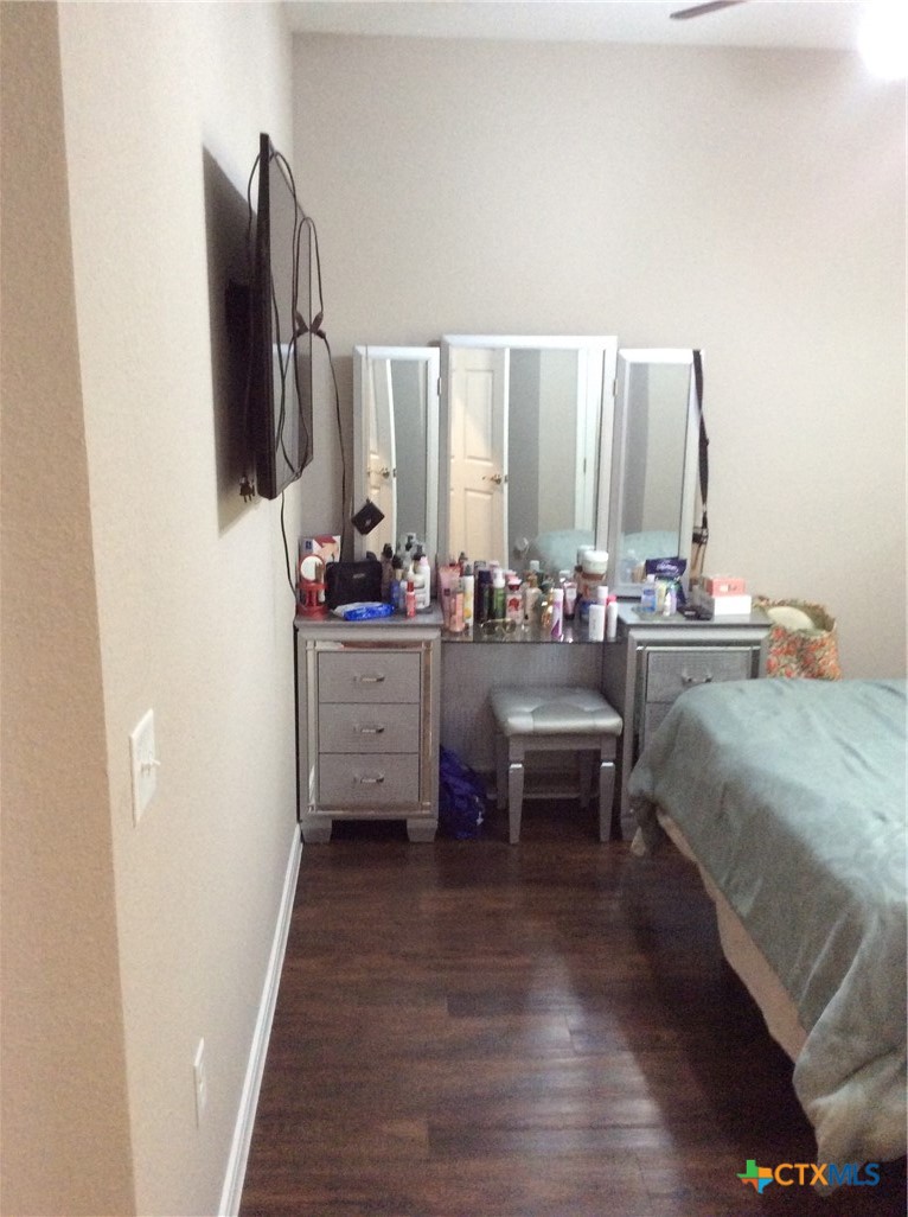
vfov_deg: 56.9
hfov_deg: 44.0
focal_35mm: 32
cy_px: 608
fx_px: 1122
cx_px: 454
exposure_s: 1/24
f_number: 2.4
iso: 250
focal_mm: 3.3
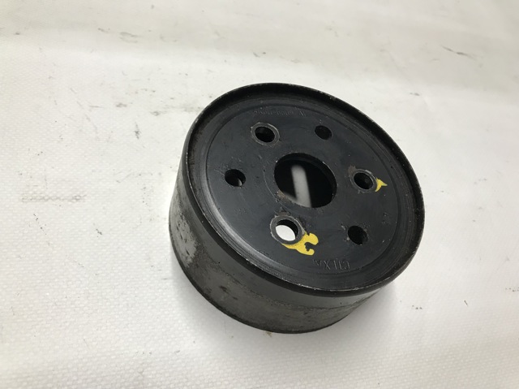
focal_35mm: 28
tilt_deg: -49.9
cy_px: 194
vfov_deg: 49.7
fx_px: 419
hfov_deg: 63.5
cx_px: 260
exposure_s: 1/33
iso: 25
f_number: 1.8
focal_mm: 3.99
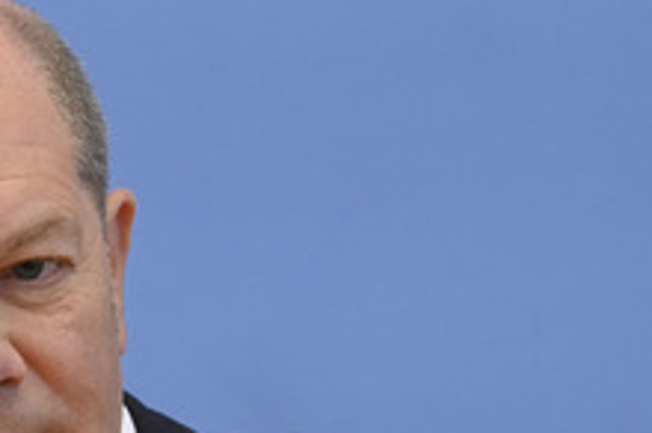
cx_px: 76
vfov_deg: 4.4
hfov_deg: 6.7
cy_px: 374
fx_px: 5570
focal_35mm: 308
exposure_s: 1/800
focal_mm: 150
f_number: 7.1
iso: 5000
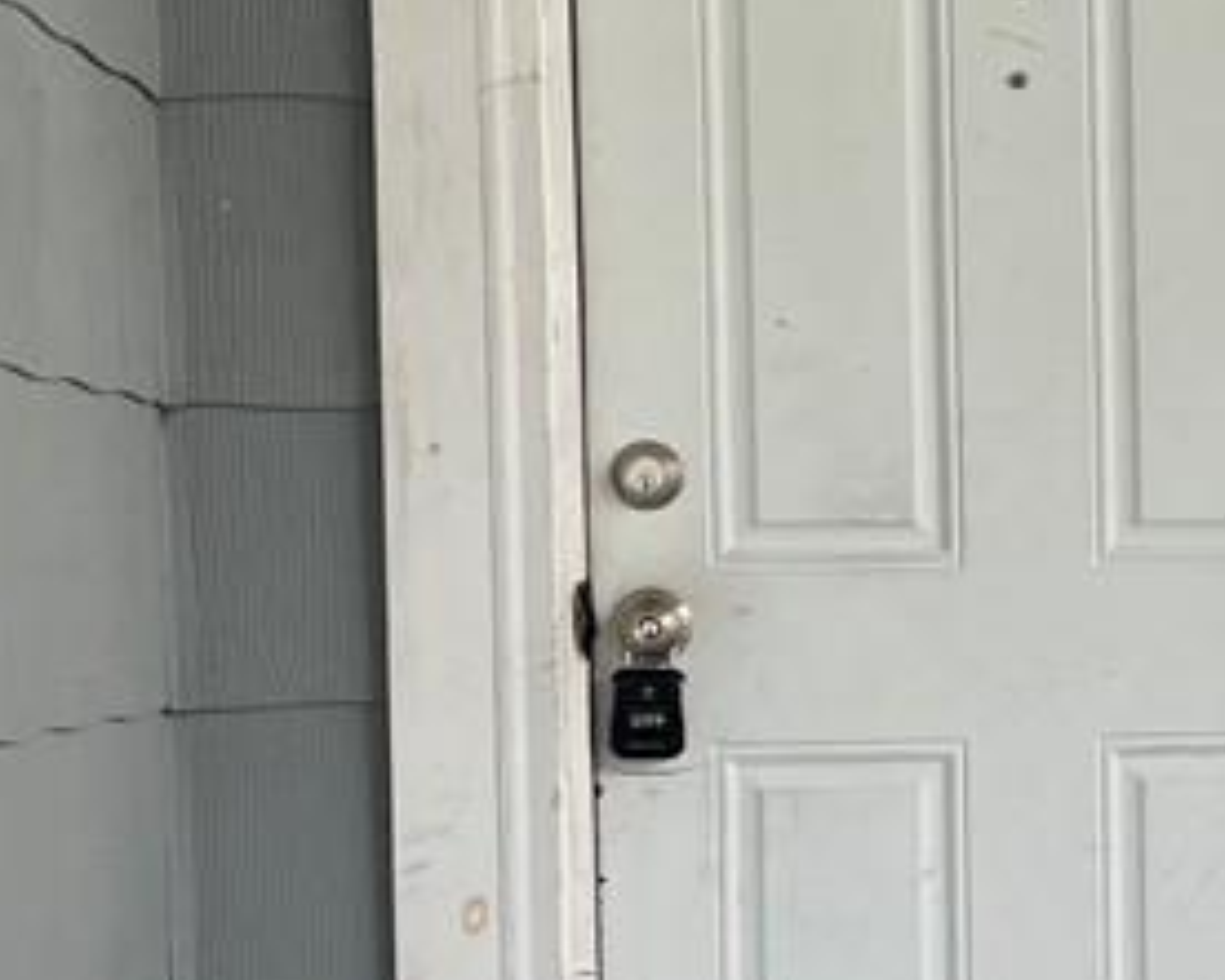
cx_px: 1651
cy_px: 692
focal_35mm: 94
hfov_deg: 18.7
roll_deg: +1.1
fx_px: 3409
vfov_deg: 16.3
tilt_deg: -1.5
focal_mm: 4.2
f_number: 1.6
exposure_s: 1/121
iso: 80
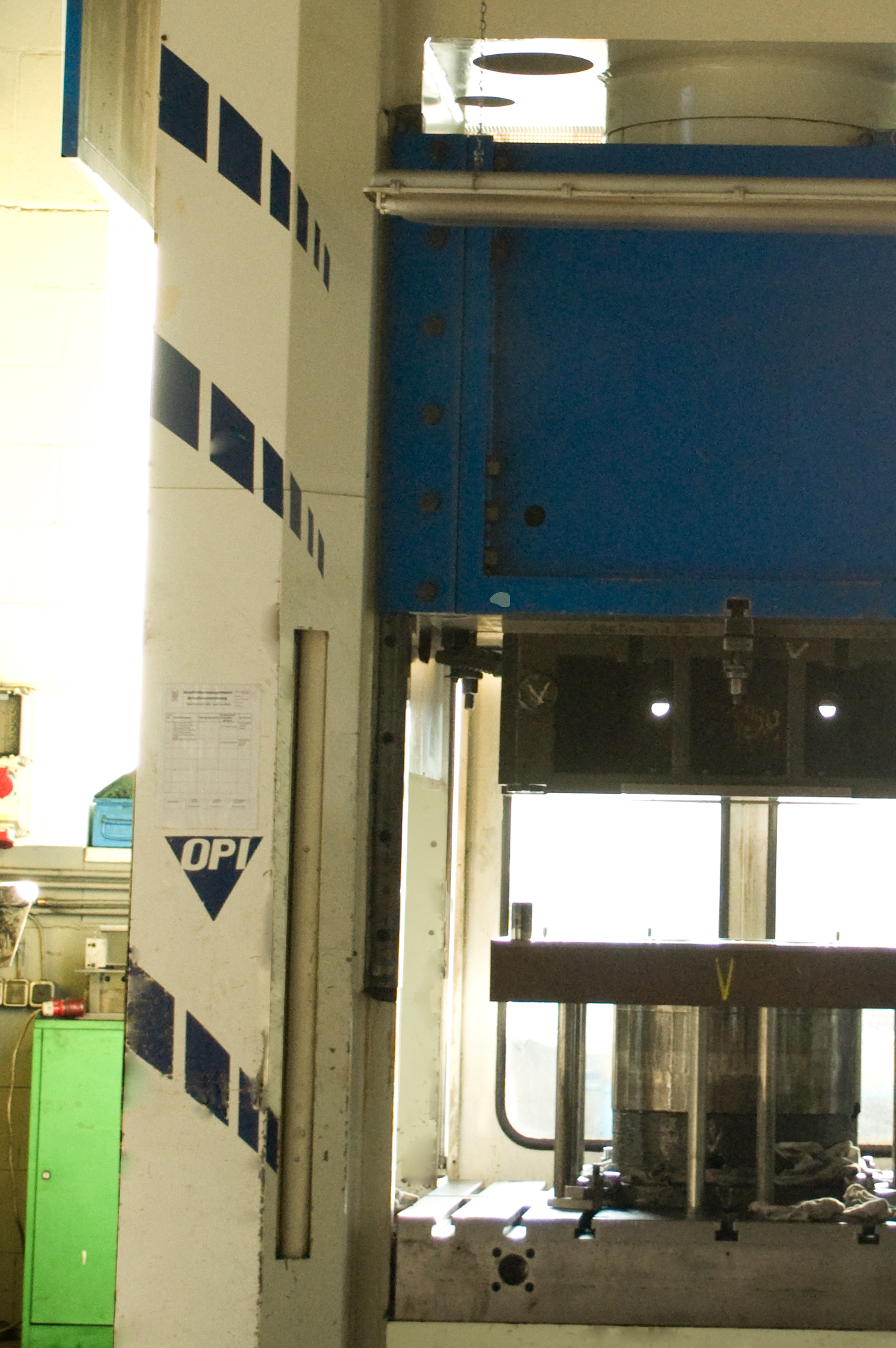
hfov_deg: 12.3
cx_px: 718
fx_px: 4153
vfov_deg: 18.3
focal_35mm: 111
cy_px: 322
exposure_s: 1/40
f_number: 5
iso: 1000
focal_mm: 34
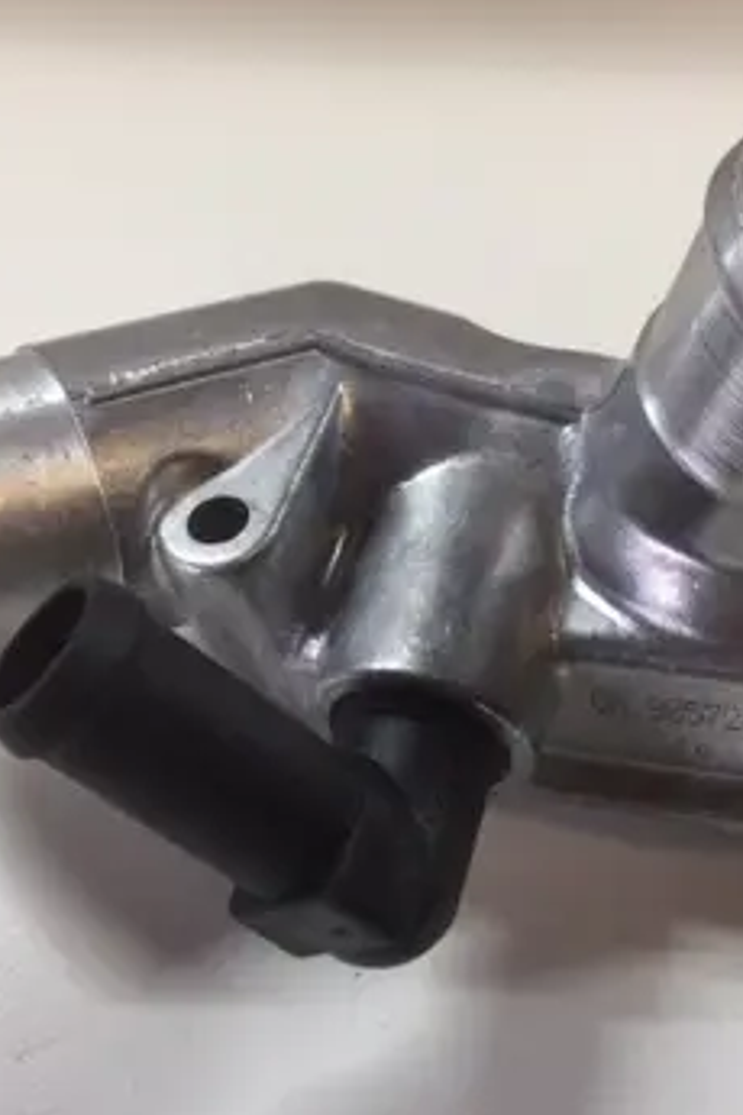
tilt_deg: -54.0
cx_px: 433
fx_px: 1300
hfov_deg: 31.8
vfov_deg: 46.4
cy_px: 562
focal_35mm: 42
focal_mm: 4.15
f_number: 2.2
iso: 64
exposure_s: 1/33
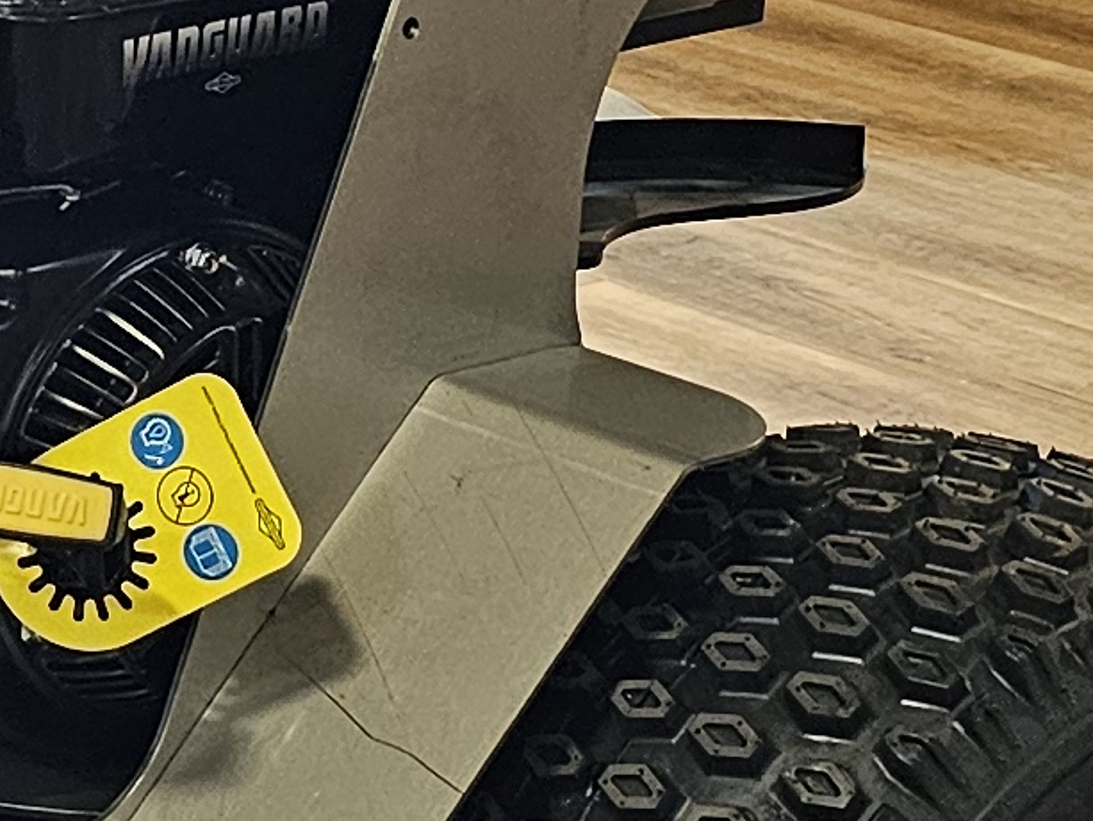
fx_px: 4737
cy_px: 375
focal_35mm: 150
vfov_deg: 9.9
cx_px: -326
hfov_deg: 12.7
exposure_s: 1/120
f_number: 1.7
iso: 400
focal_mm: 6.3
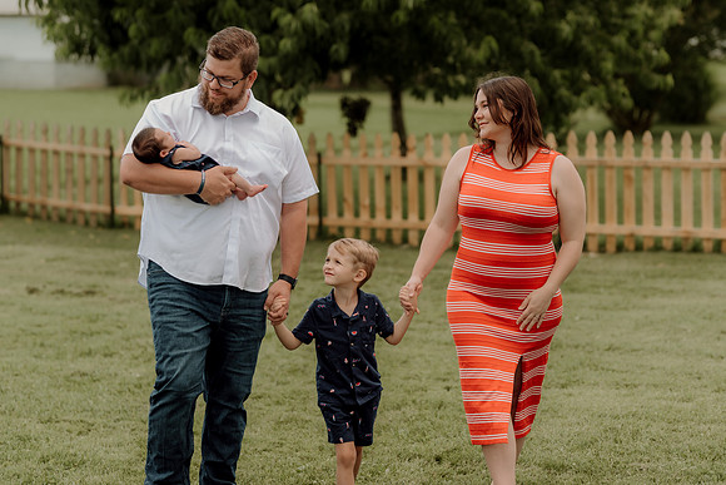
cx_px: 363
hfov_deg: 23.4
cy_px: 242
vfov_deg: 15.7
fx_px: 1752
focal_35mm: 87
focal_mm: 85
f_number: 2.5
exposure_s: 1/320
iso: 80
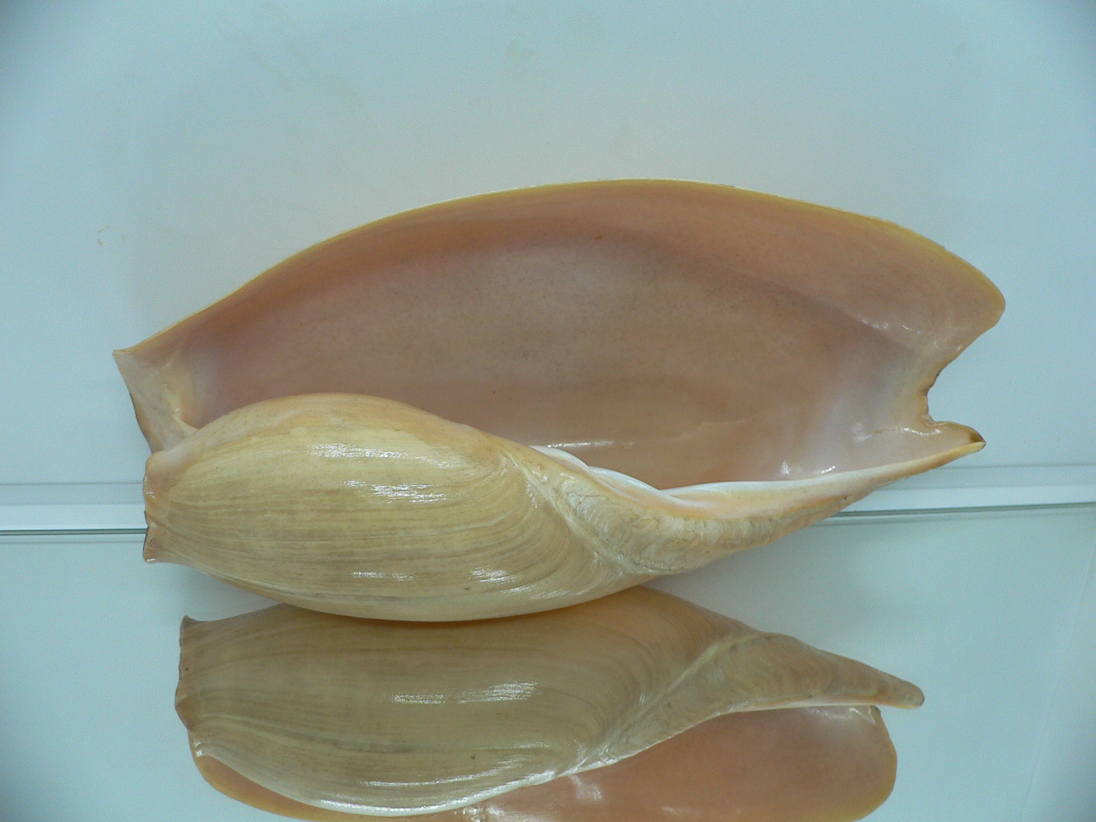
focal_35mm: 35
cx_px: 548
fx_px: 1108
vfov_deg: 40.7
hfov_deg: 52.6
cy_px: 411
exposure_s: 1/60
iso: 100
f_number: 2.8
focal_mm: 4.6
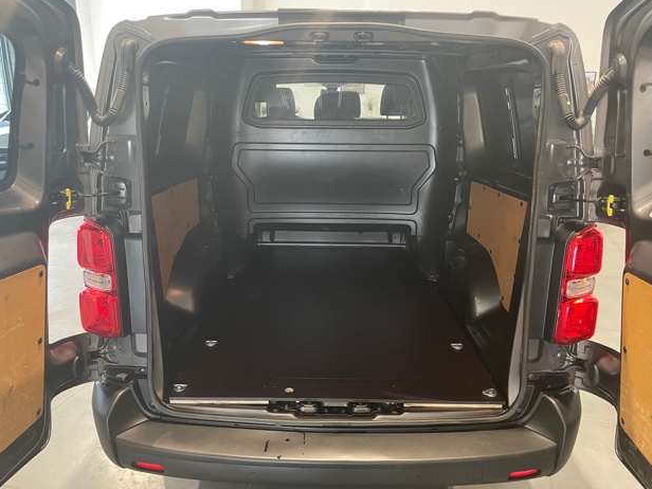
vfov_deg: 51.3
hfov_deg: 65.3
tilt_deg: -19.4
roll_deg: -1.1
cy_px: 252
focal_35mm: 27
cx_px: 321
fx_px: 509
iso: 400
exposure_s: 1/50
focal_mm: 4.2
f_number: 1.6
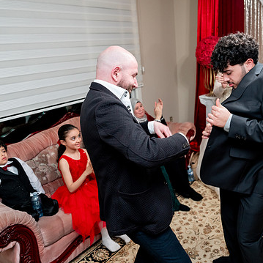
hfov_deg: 49.2
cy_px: 123
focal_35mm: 33
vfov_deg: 49.7
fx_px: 284
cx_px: 166
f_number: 2.8
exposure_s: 1/160
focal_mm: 24
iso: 1600
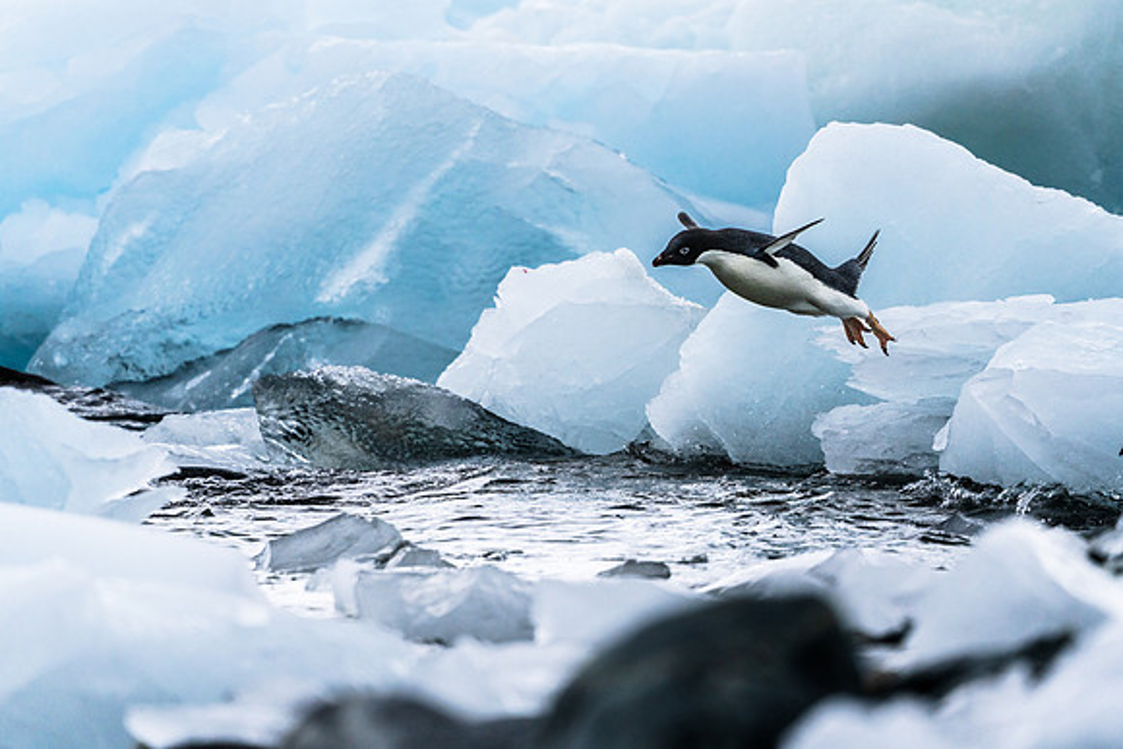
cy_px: 374
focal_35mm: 600
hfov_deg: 3.4
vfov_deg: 2.3
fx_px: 18720
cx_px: 562
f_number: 7.1
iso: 1250
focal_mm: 600
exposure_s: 1/4000
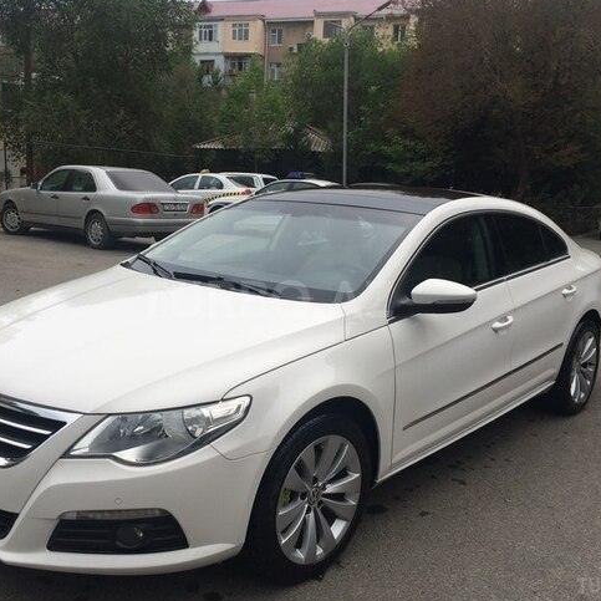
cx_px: 266
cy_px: 299
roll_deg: -1.6
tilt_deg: -10.7
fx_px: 687
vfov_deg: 47.2
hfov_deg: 47.1
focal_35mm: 35
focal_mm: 4.15
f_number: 2.2
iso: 32
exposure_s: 1/855
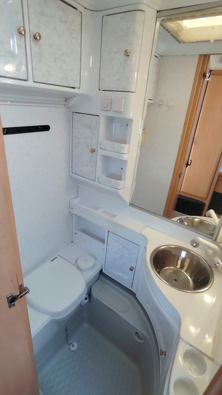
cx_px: 106
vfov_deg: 89.6
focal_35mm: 19
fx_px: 199
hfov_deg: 58.3
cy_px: 194
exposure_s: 1/100
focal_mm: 1.42
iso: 235
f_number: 2.2
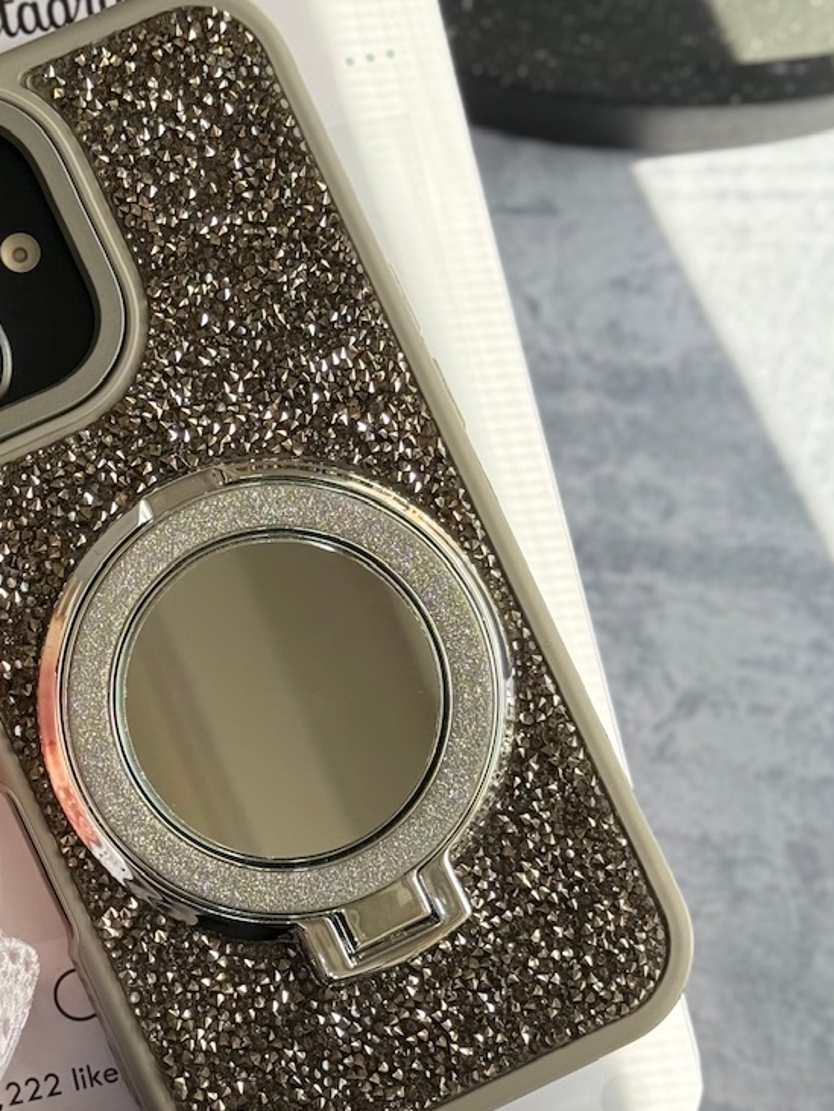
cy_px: 617
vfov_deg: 23.3
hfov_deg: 17.4
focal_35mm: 84
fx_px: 2696
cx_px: 156
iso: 100
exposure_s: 1/425
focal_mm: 6.76
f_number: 1.78
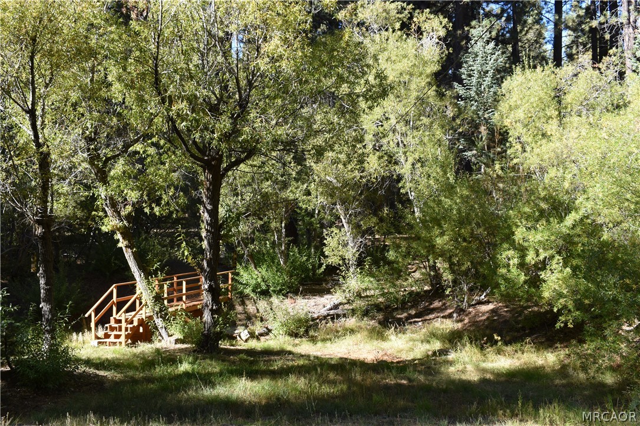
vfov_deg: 36.9
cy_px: 213
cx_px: 320
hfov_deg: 53.1
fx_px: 640
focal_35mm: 36
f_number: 8
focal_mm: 24
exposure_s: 1/80
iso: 100
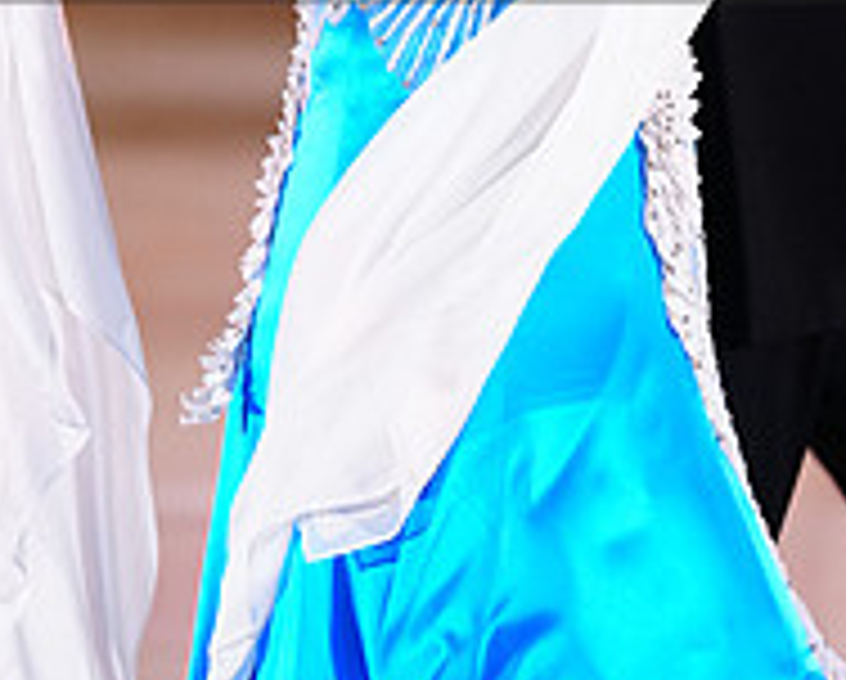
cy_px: -144
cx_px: 524
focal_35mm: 578
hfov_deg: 3.3
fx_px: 14495
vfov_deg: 2.7
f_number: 2.8
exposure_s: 1/320
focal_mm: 200
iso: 2500
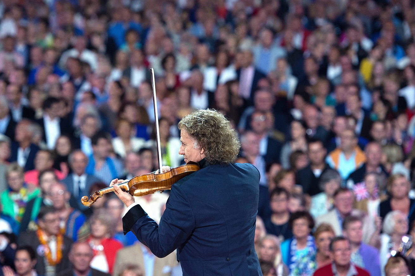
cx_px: 194
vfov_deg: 6.4
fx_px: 2476
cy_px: 129
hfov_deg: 9.6
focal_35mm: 215
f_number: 3.2
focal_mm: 160
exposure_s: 1/640
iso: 2500
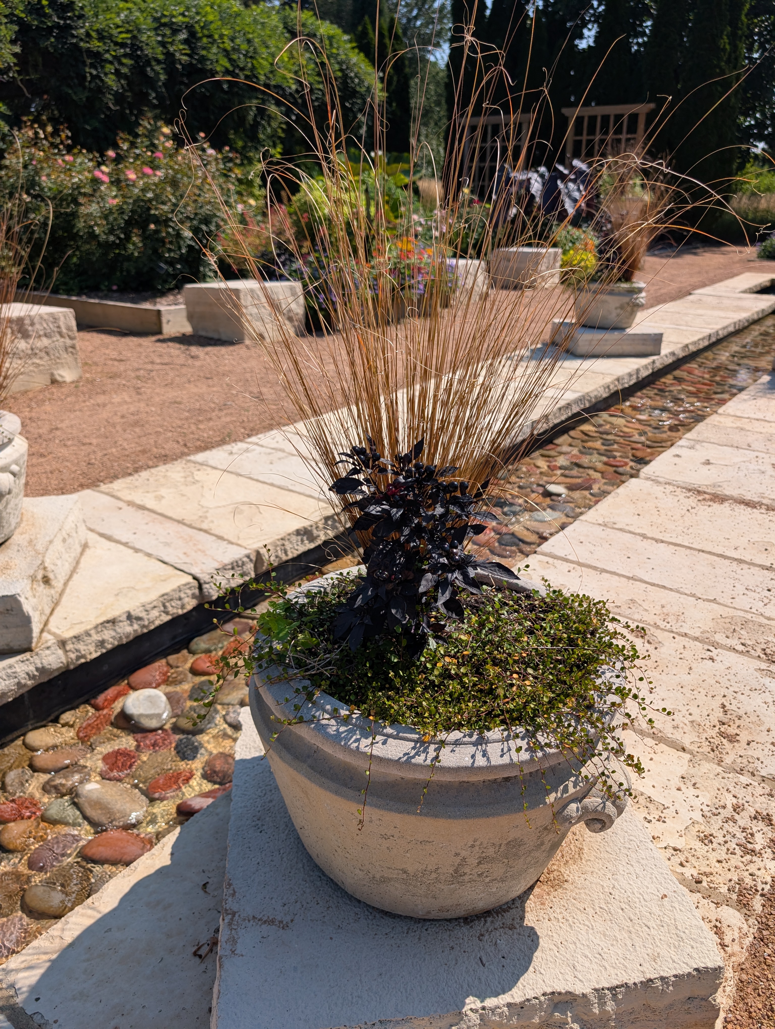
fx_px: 715
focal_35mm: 24
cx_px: 388
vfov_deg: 71.5
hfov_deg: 56.9
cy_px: 514
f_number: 1.68
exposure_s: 1/1290
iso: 22
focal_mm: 6.9
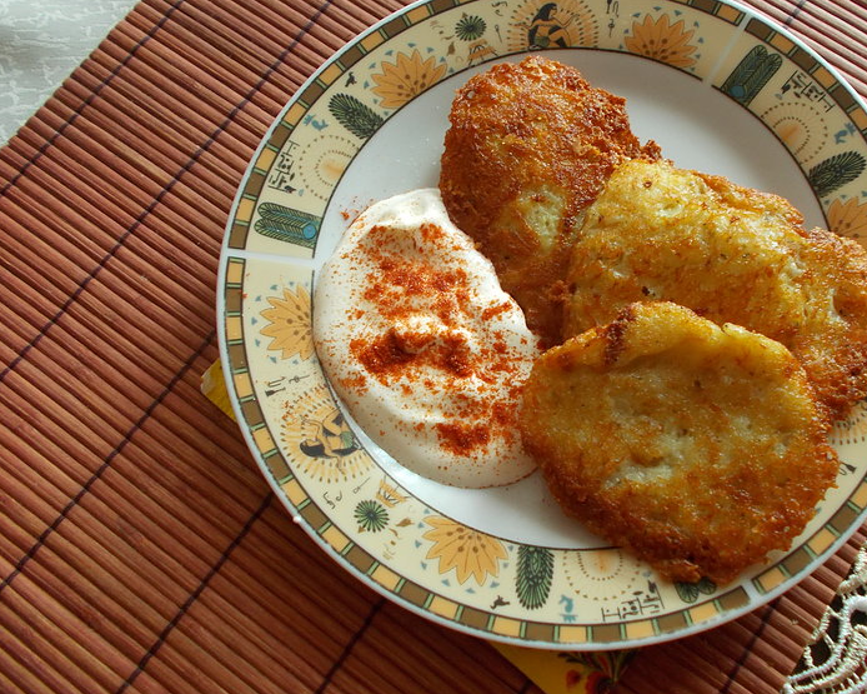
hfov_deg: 47.7
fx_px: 975
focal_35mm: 38
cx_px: 522
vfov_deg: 39.1
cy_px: 318
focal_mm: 5.3
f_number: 3.4
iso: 200
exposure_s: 1/20
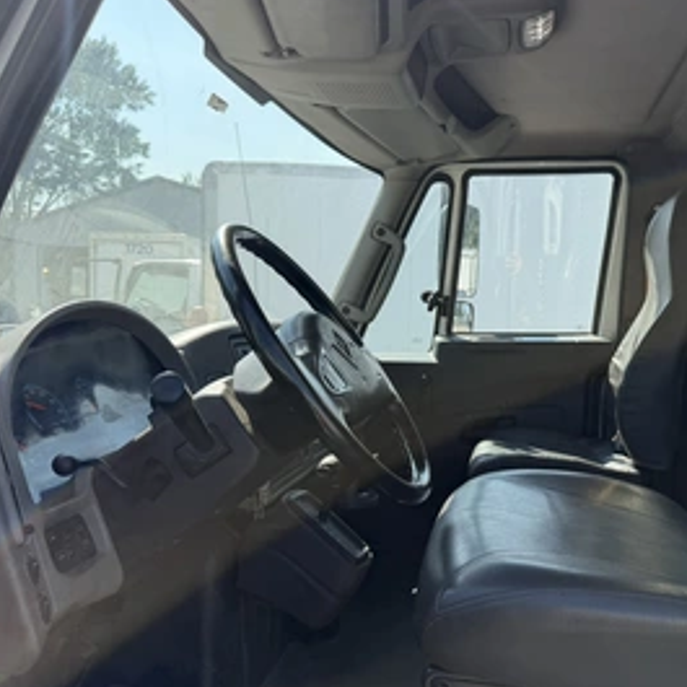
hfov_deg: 50.4
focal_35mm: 32
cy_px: 378
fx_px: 719
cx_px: 443
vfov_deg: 51.0
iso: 100
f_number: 1.78
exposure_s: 1/2525
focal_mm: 6.76
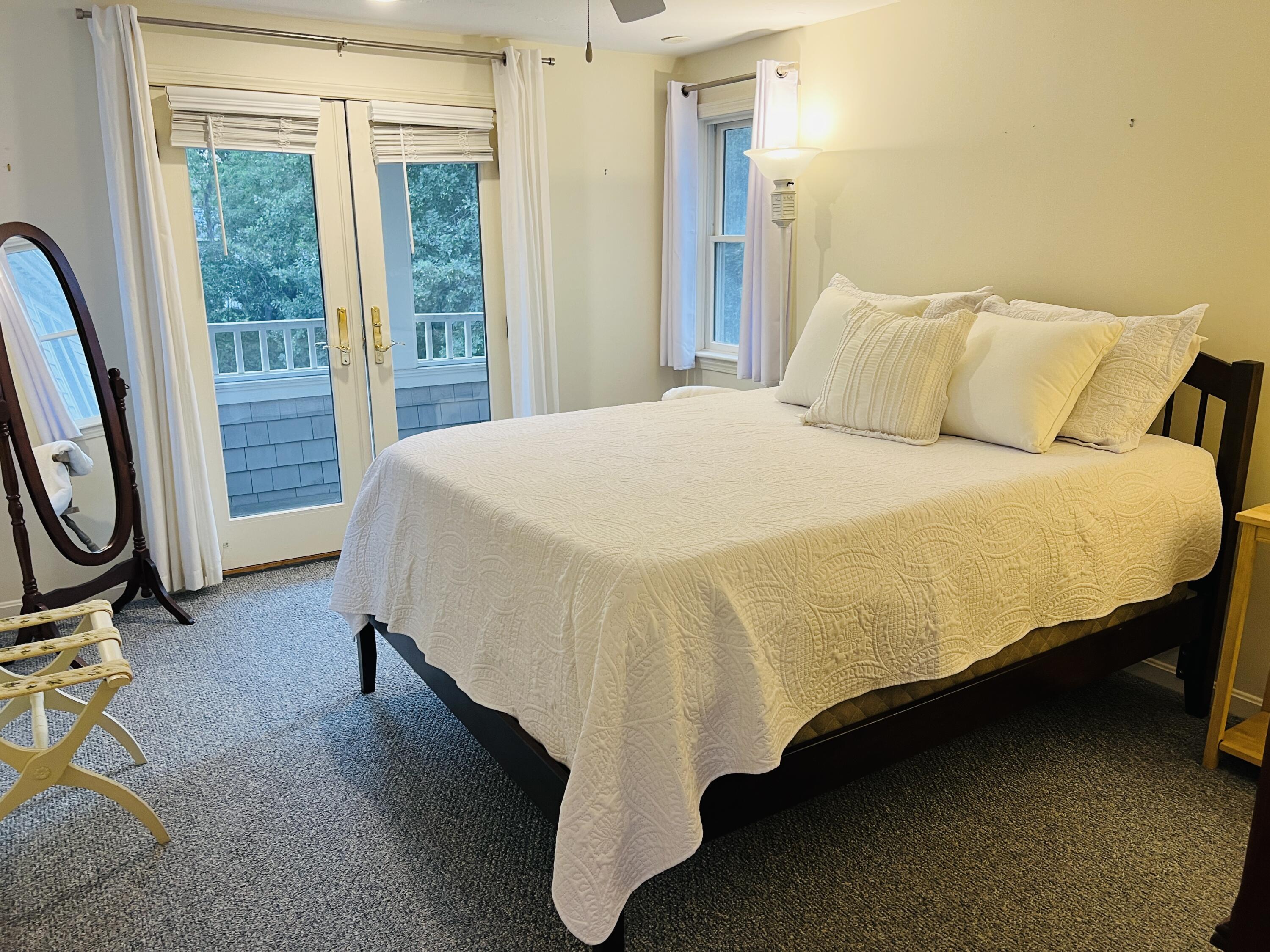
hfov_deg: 67.3
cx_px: 635
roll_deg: -0.1
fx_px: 954
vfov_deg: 53.1
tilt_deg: -15.9
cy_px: 476
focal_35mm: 26
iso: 80
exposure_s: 1/60
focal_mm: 5.7
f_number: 1.5
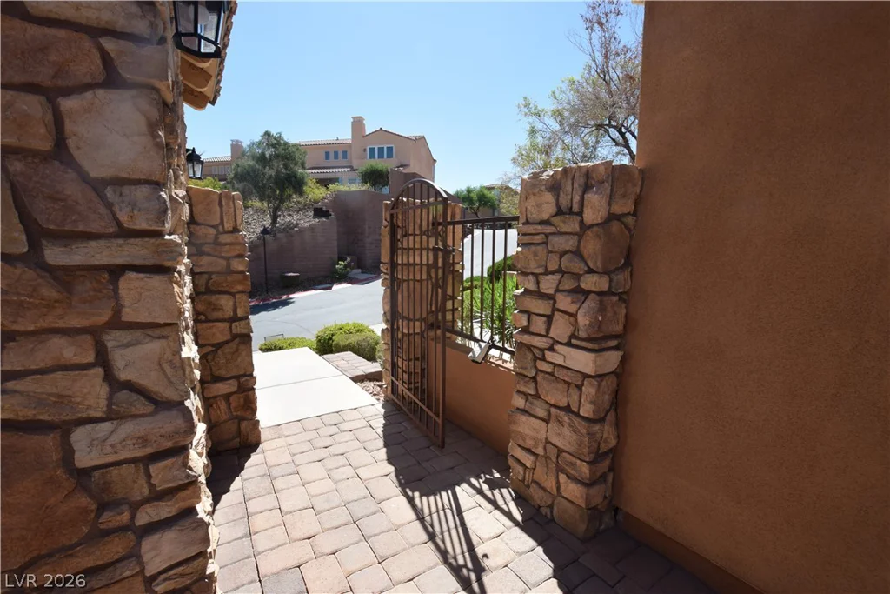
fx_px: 371
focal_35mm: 15
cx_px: 445
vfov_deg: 77.3
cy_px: 297
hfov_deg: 100.4
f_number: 9
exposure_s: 1/320
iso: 200
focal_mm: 10
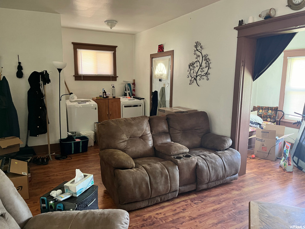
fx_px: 229
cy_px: 114
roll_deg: -0.8
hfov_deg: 67.3
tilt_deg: -9.8
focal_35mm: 26
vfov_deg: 53.1
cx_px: 152
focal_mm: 5.1
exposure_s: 1/60
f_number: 1.6
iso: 500
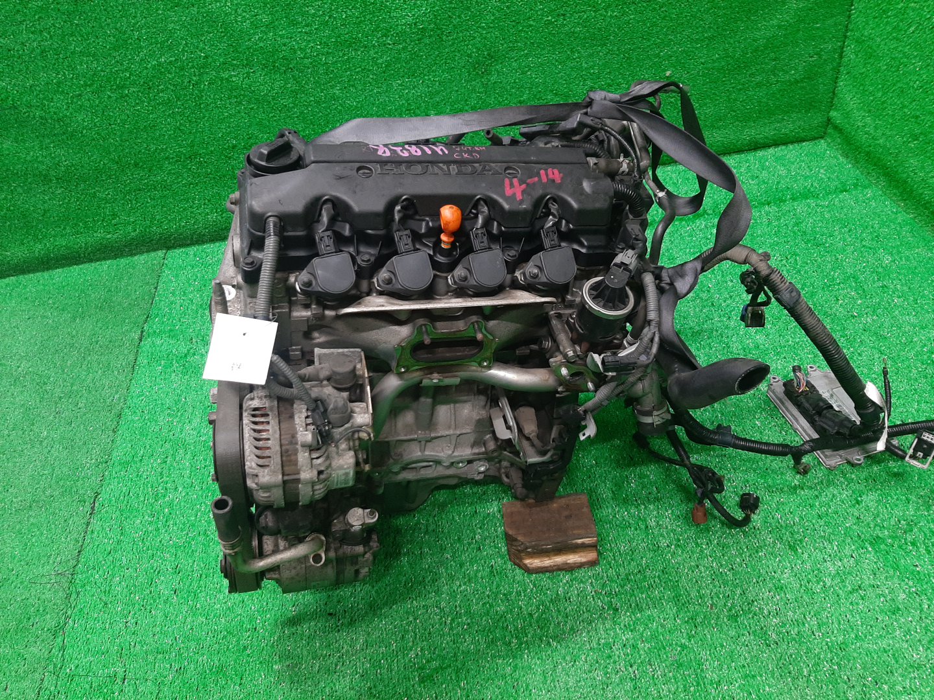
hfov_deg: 67.3
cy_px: 350
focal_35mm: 26
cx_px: 467
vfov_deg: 53.1
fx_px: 702
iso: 155
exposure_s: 1/50
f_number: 1.7
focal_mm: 3.93
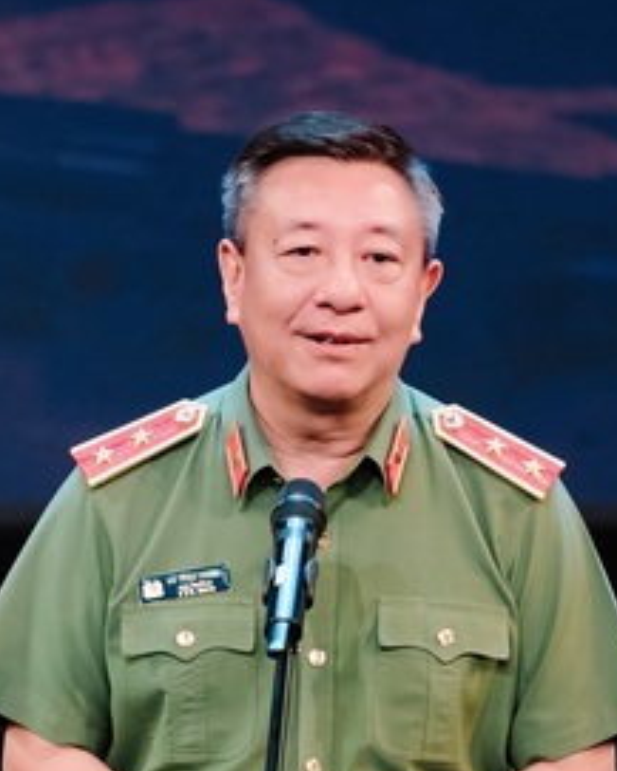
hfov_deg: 2.1
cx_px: 267
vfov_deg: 2.6
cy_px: 558
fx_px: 17064
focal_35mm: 748
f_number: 2.8
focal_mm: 200
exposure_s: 1/250
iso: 1000
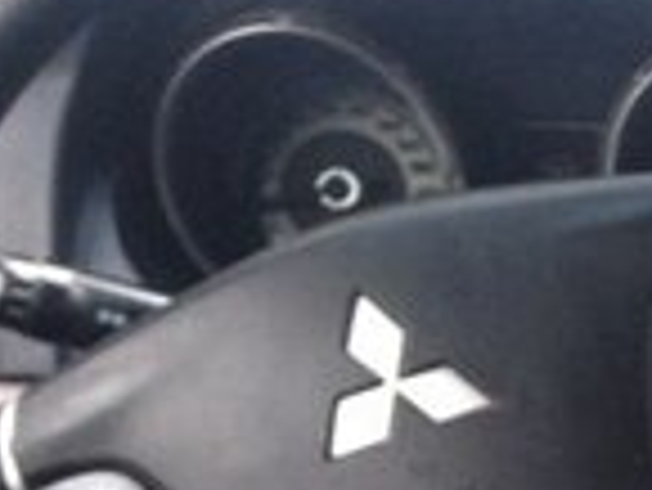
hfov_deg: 11.4
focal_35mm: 150
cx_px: 1434
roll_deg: -1.9
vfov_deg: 9.6
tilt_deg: -30.5
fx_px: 2828
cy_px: 757
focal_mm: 4.12
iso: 125
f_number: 2.4
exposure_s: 1/20
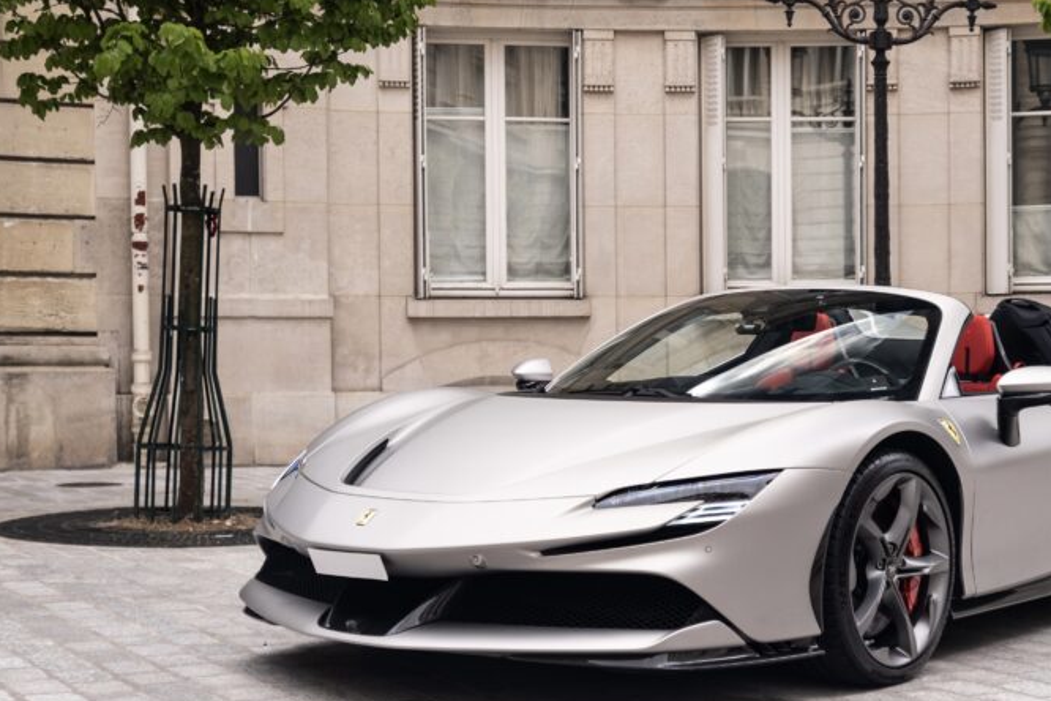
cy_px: 425
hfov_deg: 31.6
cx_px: 727
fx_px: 1839
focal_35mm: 63
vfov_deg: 21.5
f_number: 2.8
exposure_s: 1/320
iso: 160
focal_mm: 27
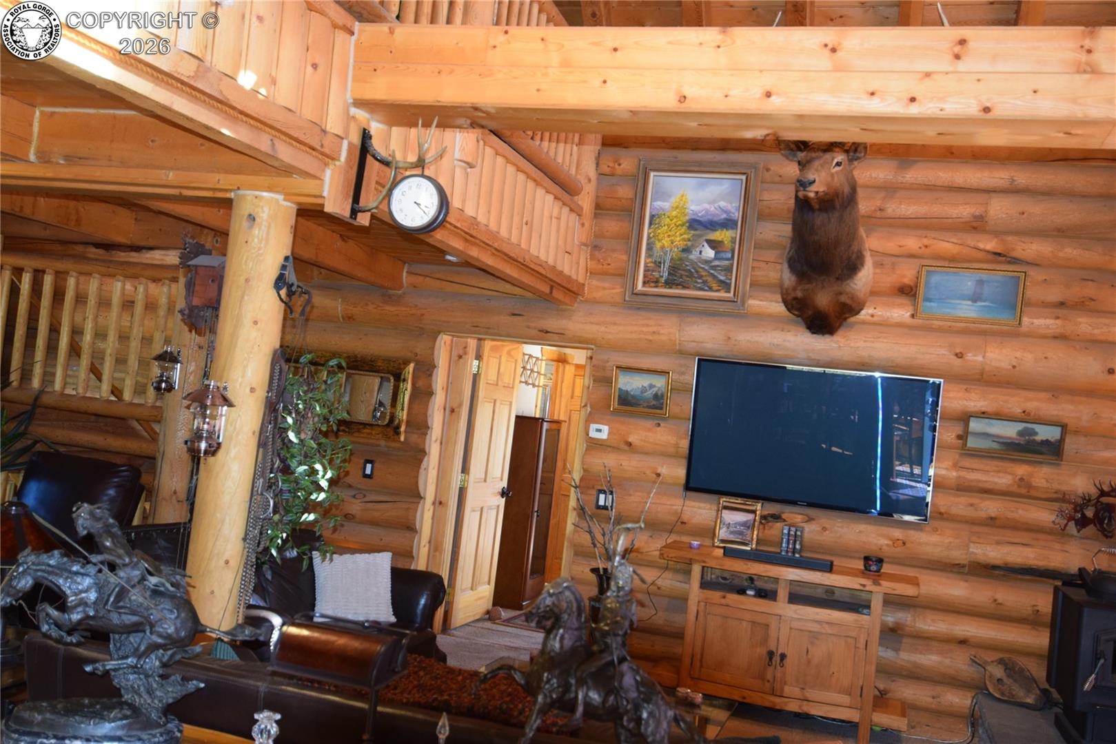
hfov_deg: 53.1
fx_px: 1116
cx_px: 558
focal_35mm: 36
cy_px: 372
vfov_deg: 36.9
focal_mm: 24
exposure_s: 1/60
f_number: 4
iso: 800
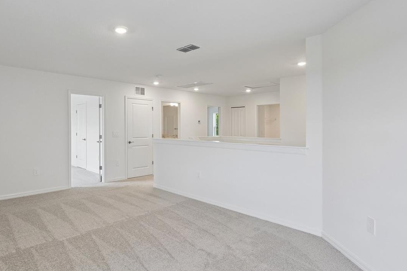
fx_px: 237
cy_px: 127
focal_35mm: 21
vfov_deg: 59.4
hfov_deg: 80.3
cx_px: 163
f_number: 8
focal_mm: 14
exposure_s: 1/25
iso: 400
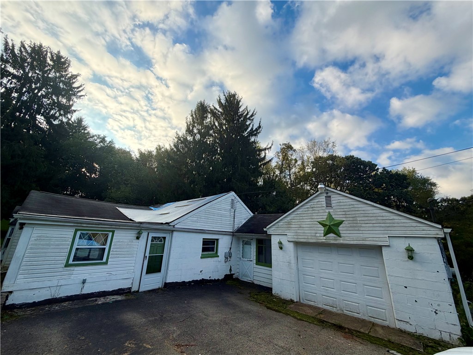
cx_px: 236
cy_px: 178
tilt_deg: +17.6
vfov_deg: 85.7
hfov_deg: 102.1
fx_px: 191
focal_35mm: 14
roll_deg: -2.4
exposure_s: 1/770
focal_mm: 2.22
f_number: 2.2
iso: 32
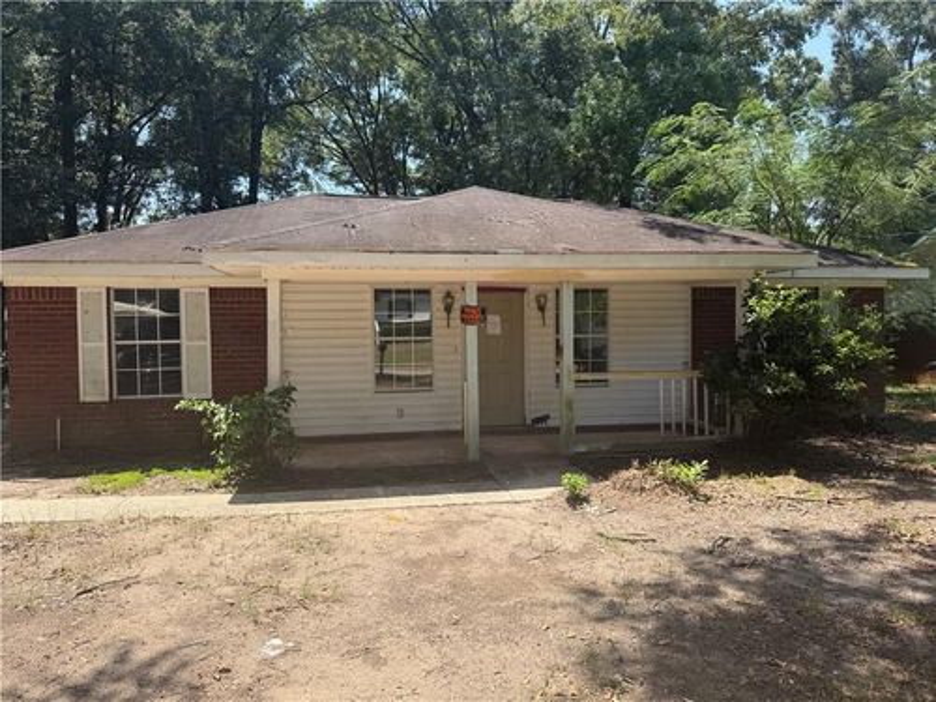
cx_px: 468
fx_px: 649
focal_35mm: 24
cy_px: 351
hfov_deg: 71.6
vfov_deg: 56.8
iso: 80
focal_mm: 6.76
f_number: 1.78
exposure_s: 1/1855
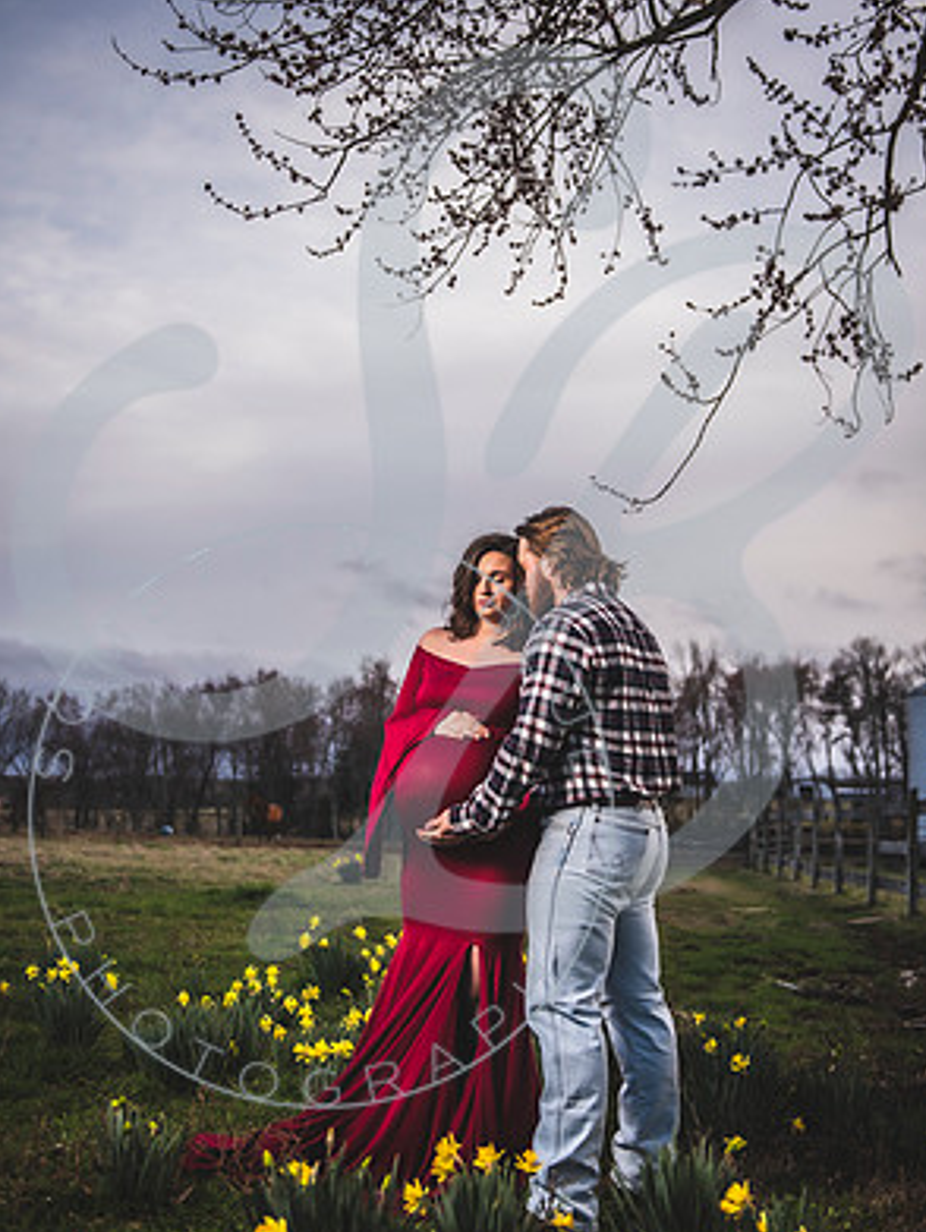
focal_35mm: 42
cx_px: 463
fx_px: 1496
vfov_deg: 44.7
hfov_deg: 34.4
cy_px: 577
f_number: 2.8
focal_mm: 38
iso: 200
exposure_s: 1/250
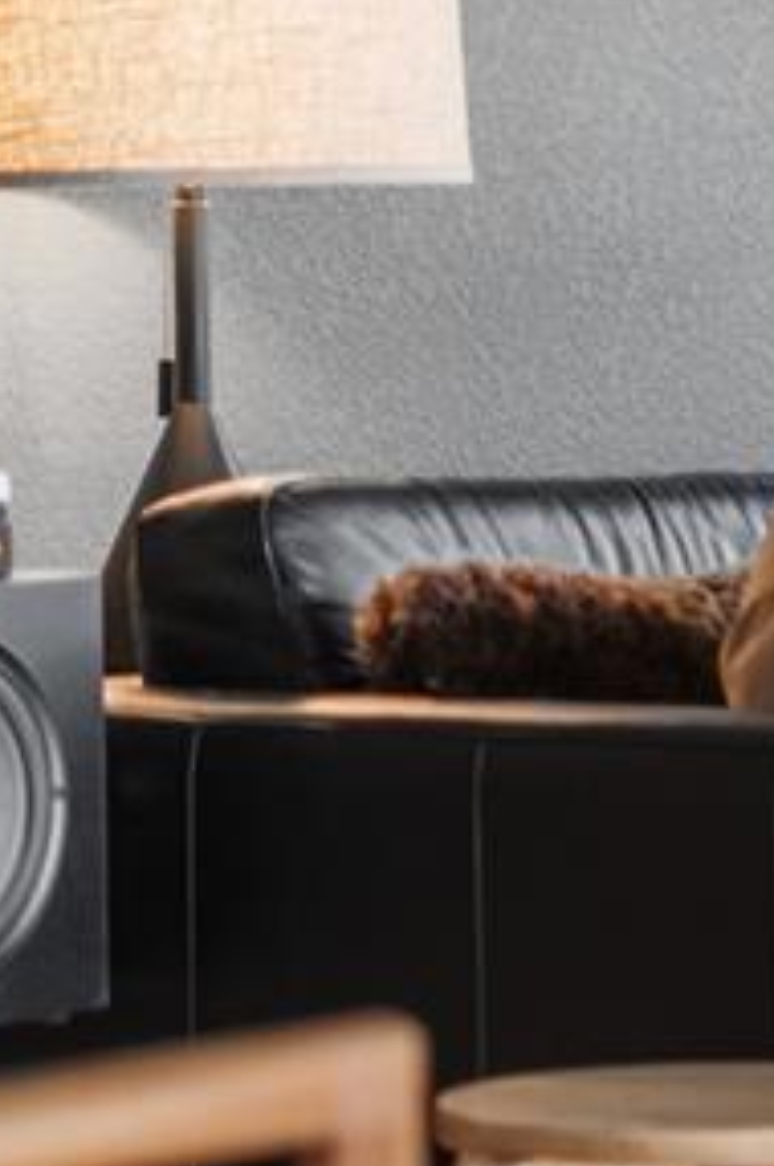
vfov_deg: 9.8
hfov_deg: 6.3
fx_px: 6788
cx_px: 1577
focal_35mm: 210
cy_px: 151
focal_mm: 50
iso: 400
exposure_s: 1/100
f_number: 1.8
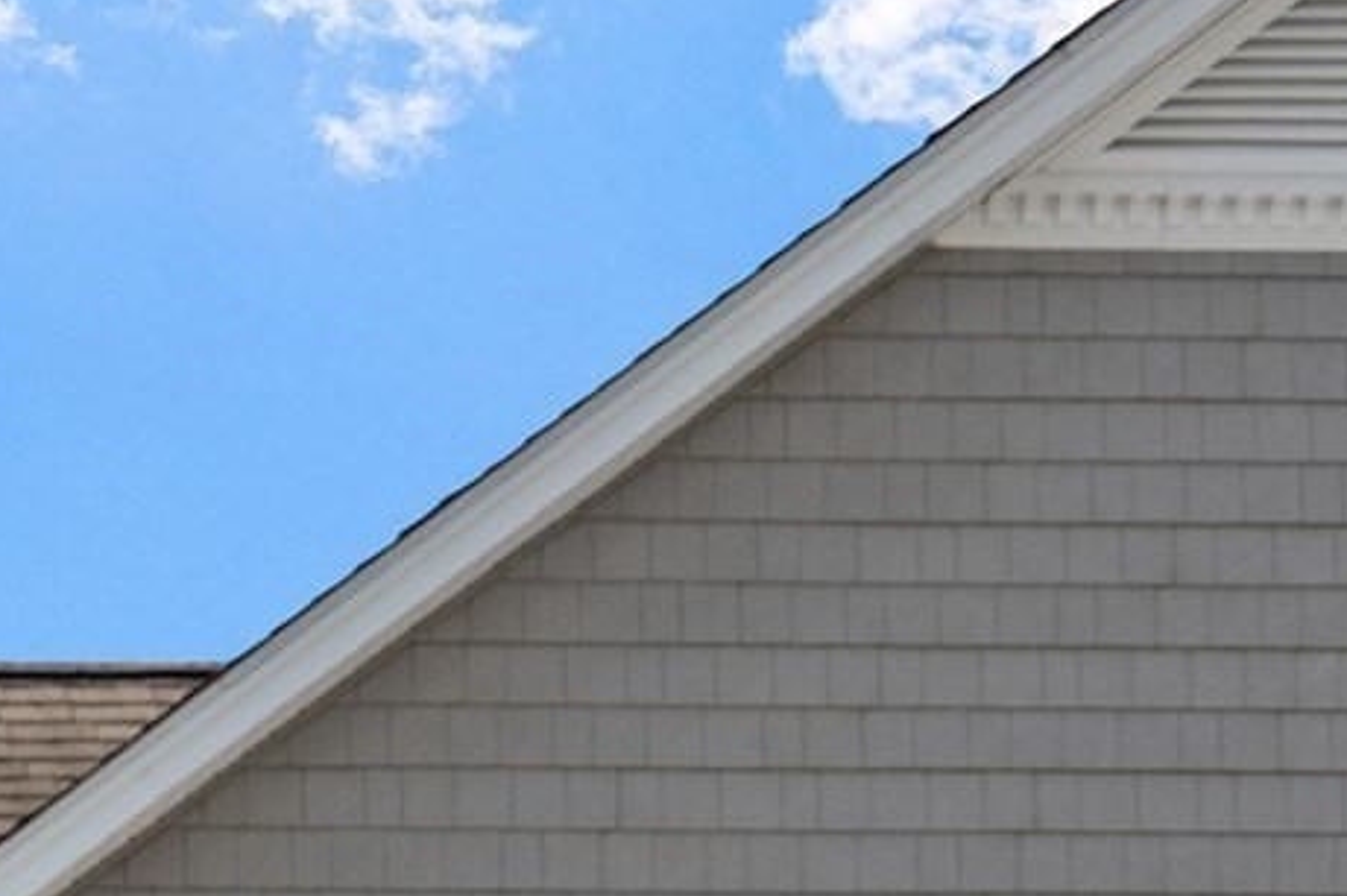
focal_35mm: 147
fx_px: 5496
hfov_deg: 13.7
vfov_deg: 9.0
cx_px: -64
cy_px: 1454
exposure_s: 1/250
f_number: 8
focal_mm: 22
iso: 100
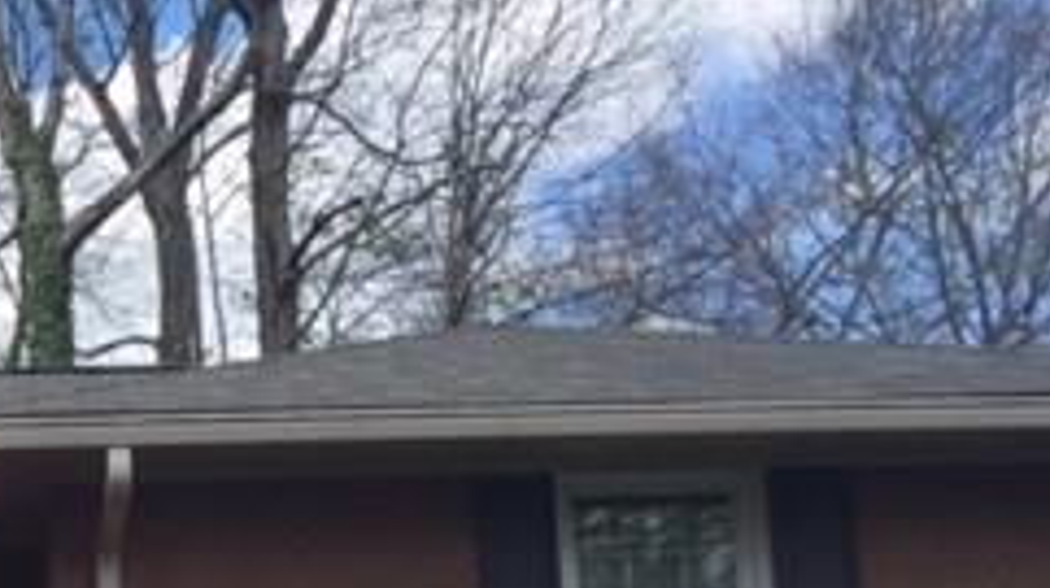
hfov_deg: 23.2
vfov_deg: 14.2
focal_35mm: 84
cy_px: 553
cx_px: -205
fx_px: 2336
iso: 32
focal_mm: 4.15
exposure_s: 1/1276
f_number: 2.2
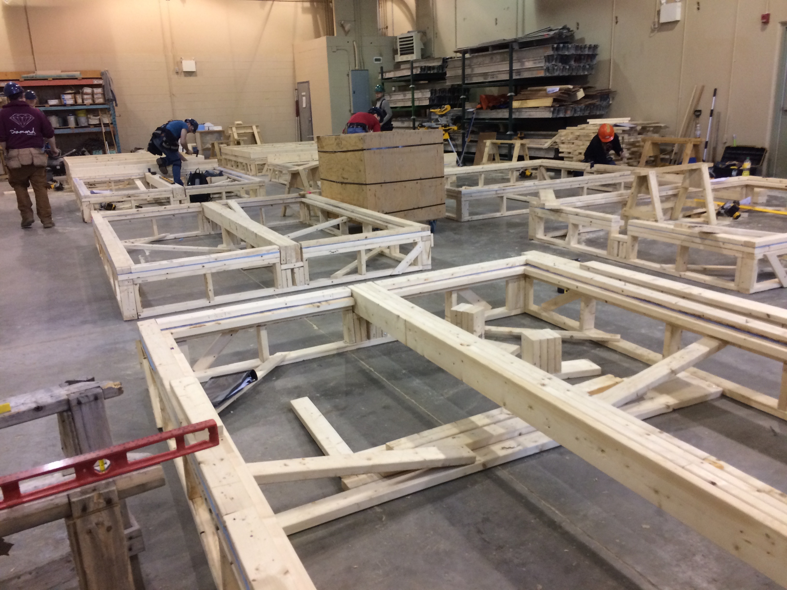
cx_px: 394
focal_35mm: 29
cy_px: 295
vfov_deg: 48.2
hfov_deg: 61.7
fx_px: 659
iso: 100
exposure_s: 1/30
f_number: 2.2
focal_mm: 4.15
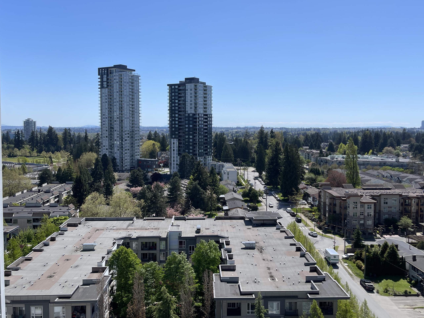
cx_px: 214
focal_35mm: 30
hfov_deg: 60.0
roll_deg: -0.4
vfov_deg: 46.7
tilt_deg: -3.6
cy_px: 142
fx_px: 367
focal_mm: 5.1
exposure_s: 1/4525
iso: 32
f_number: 1.6
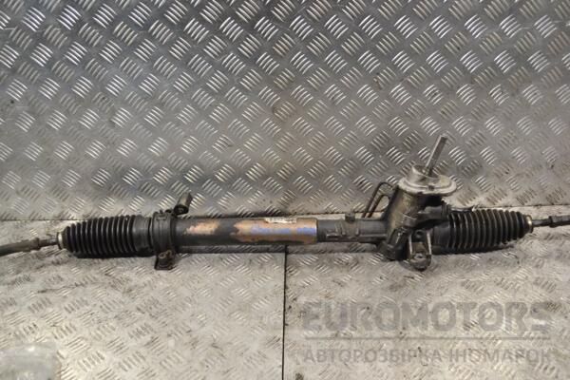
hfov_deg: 53.1
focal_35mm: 36
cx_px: 285
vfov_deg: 36.9
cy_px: 190
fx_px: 570
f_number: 5
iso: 400
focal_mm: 24
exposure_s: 1/100
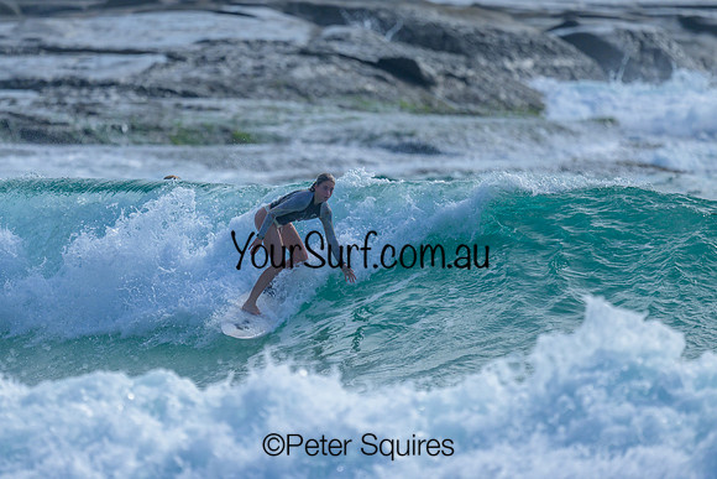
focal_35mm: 945
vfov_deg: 1.5
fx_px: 18830
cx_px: 336
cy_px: 196
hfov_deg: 2.2
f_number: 6.3
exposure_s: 1/2000
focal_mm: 800
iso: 250
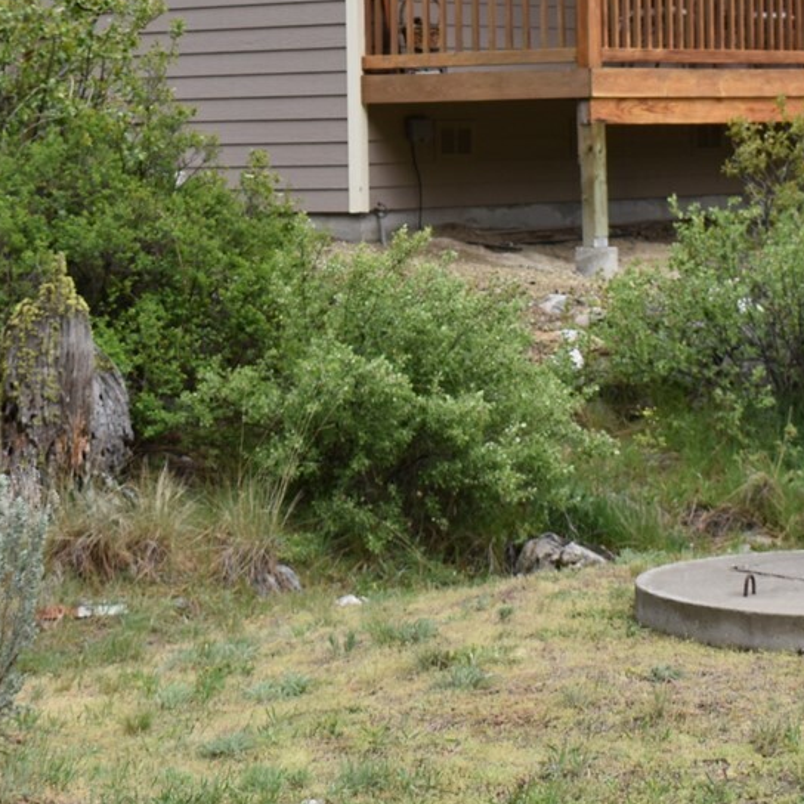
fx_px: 3030
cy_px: 60
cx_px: 324
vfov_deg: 14.9
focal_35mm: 115
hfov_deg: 15.1
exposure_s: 1/250
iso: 200
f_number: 6.3
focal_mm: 29
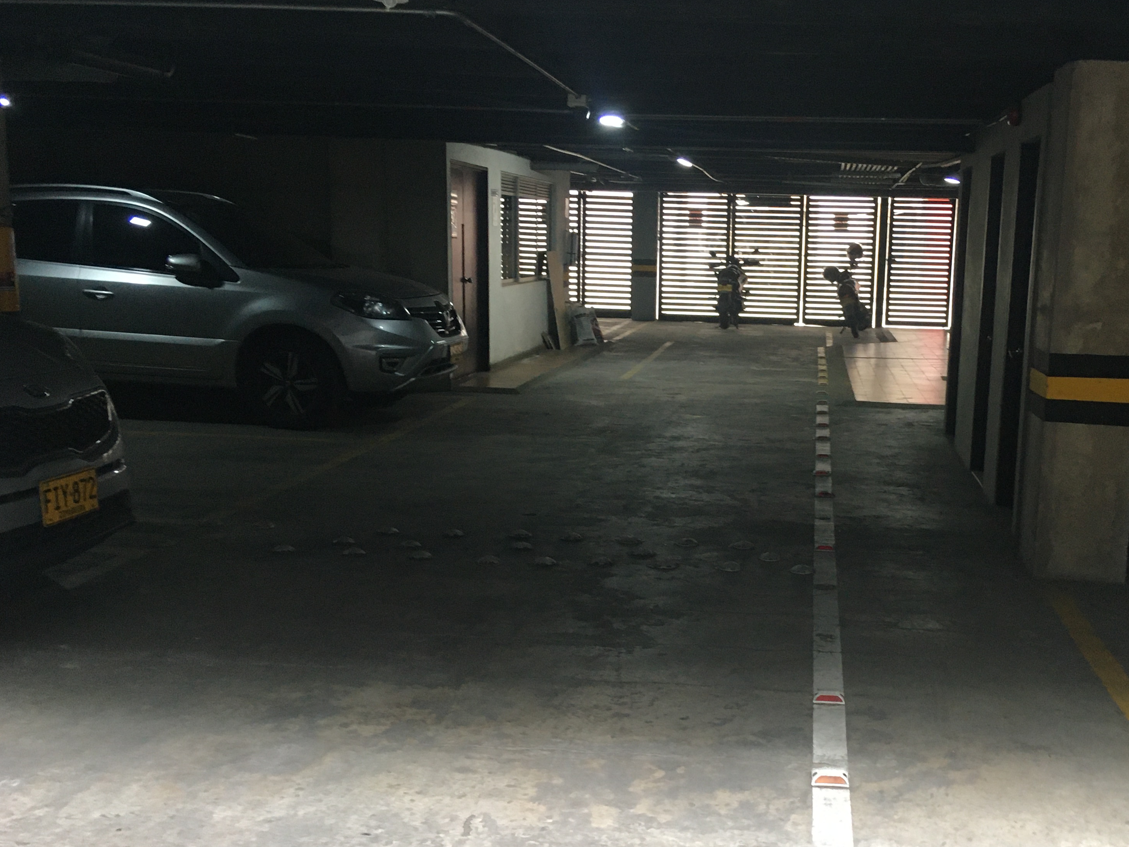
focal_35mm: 40
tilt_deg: -11.2
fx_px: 1305
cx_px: 727
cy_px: 480
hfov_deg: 46.3
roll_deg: -2.7
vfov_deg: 35.9
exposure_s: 1/30
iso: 125
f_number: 2.2
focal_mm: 4.15
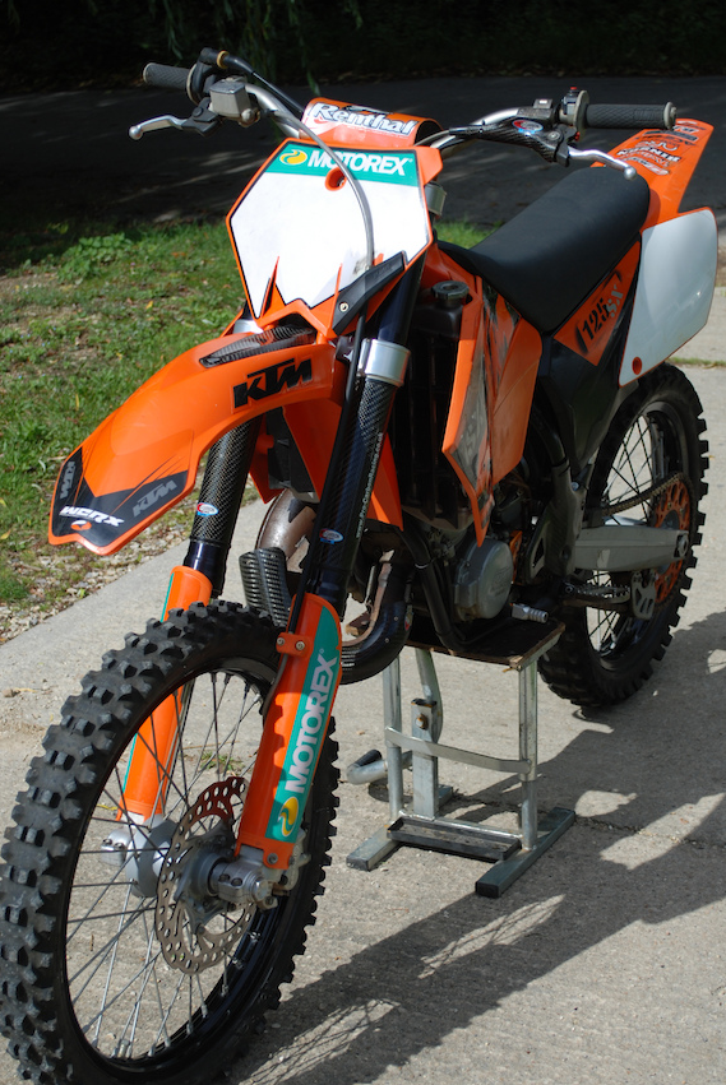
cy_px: 588
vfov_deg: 30.9
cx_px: 381
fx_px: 1962
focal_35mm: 65
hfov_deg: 21.0
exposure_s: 1/800
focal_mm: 36
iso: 100
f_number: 5.3
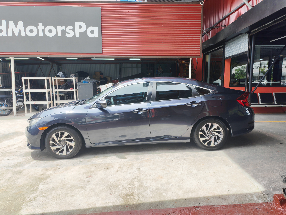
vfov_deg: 51.4
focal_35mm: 27
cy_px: 108
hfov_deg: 65.3
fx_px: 223
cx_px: 143
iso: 50
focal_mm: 6.12
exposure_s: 1/320
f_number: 1.9
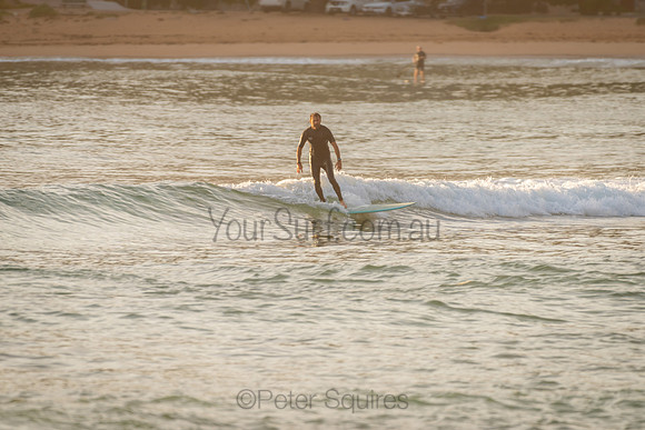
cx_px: 327
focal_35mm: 613
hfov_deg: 3.4
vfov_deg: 2.2
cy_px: 168
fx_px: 10977
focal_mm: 500
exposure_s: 1/60
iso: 80
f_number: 5.6
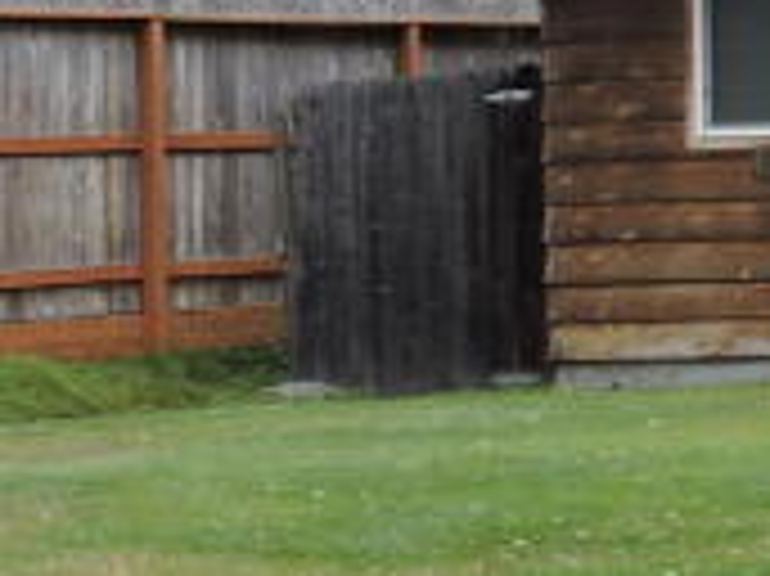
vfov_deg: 7.5
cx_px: 1981
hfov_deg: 8.8
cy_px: 158
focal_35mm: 198
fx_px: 4401
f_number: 3.6
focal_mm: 5.9
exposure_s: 1/100
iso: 100
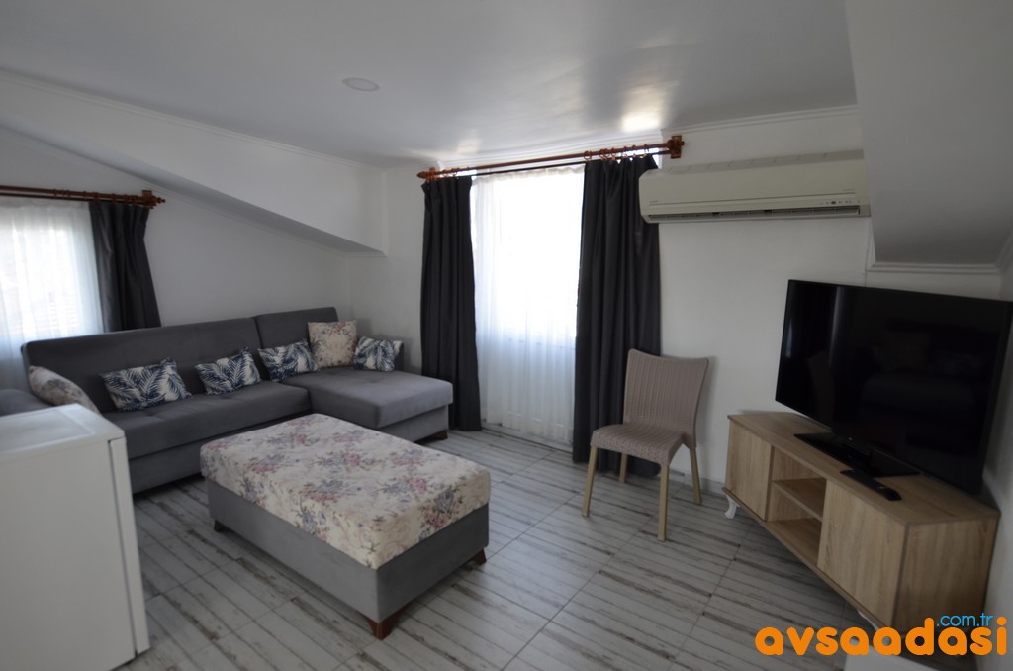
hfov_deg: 90.1
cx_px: 506
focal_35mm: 18
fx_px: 505
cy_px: 336
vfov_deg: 67.1
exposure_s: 1/90
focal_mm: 12
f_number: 4.8
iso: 400
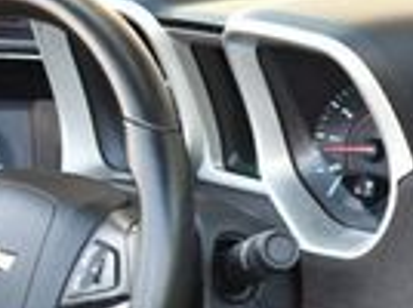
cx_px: 669
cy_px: 576
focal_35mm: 203
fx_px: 2418
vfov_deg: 7.1
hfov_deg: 9.4
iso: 800
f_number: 3.8
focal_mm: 22
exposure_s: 1/250
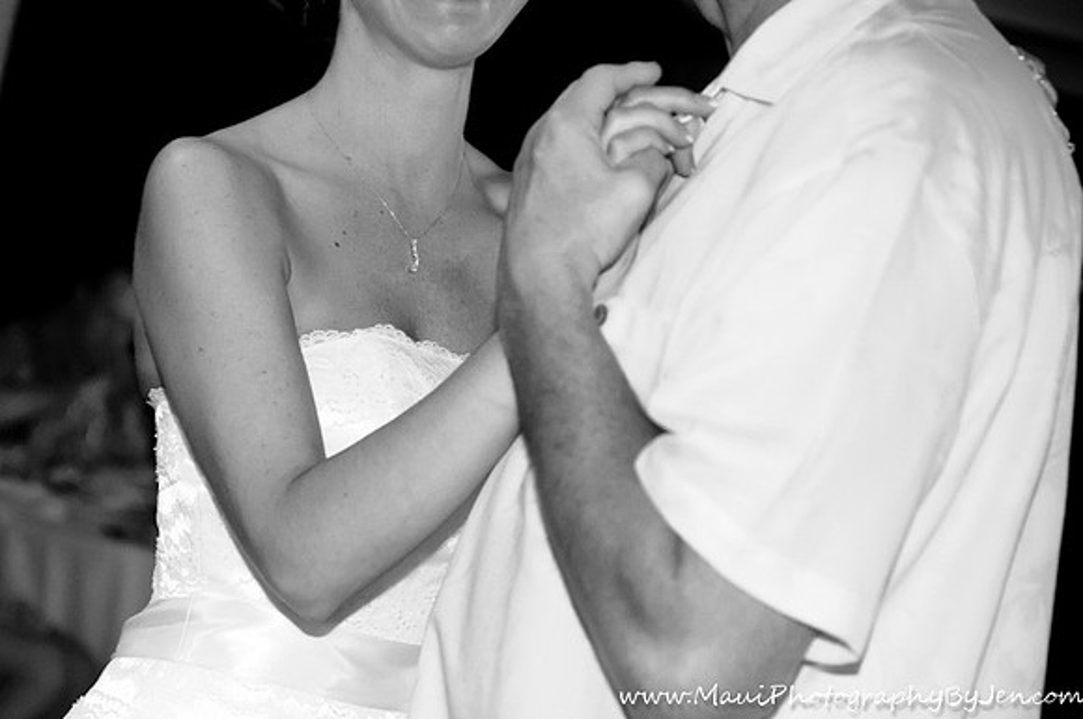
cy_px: 360
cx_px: 542
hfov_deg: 24.6
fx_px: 2478
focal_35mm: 82
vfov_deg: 16.5
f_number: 2.8
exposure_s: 1/60
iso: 3200
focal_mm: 55
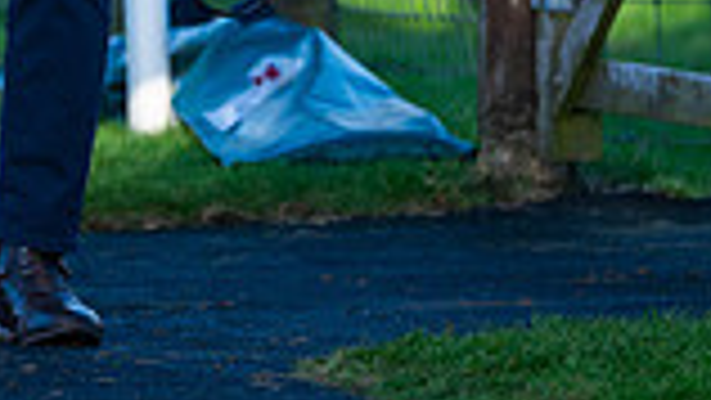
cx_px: -95
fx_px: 17030
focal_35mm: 903
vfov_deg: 1.3
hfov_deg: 2.4
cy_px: -456
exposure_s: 1/1250
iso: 320
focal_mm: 200
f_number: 3.5
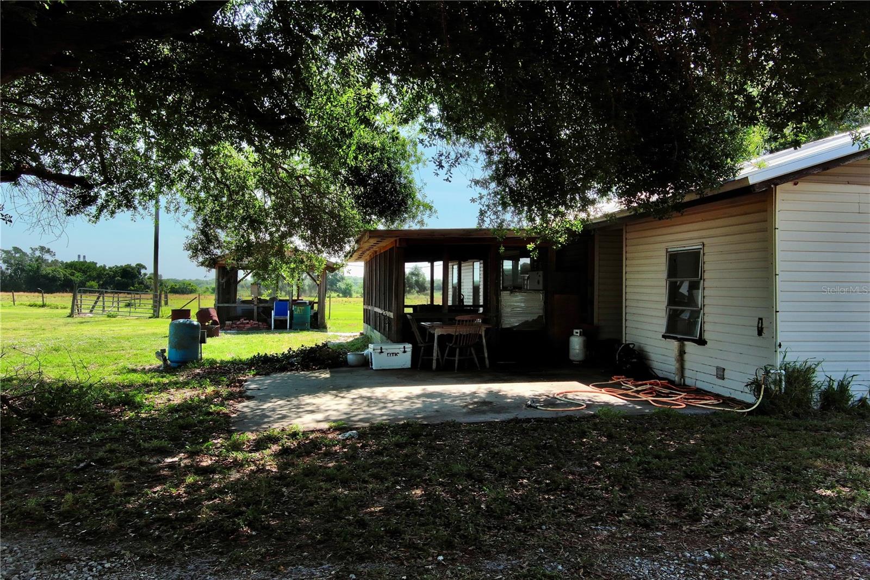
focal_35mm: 29
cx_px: 435
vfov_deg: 44.9
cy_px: 290
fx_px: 701
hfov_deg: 63.7
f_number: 9
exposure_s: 1/320
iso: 100
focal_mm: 10.57
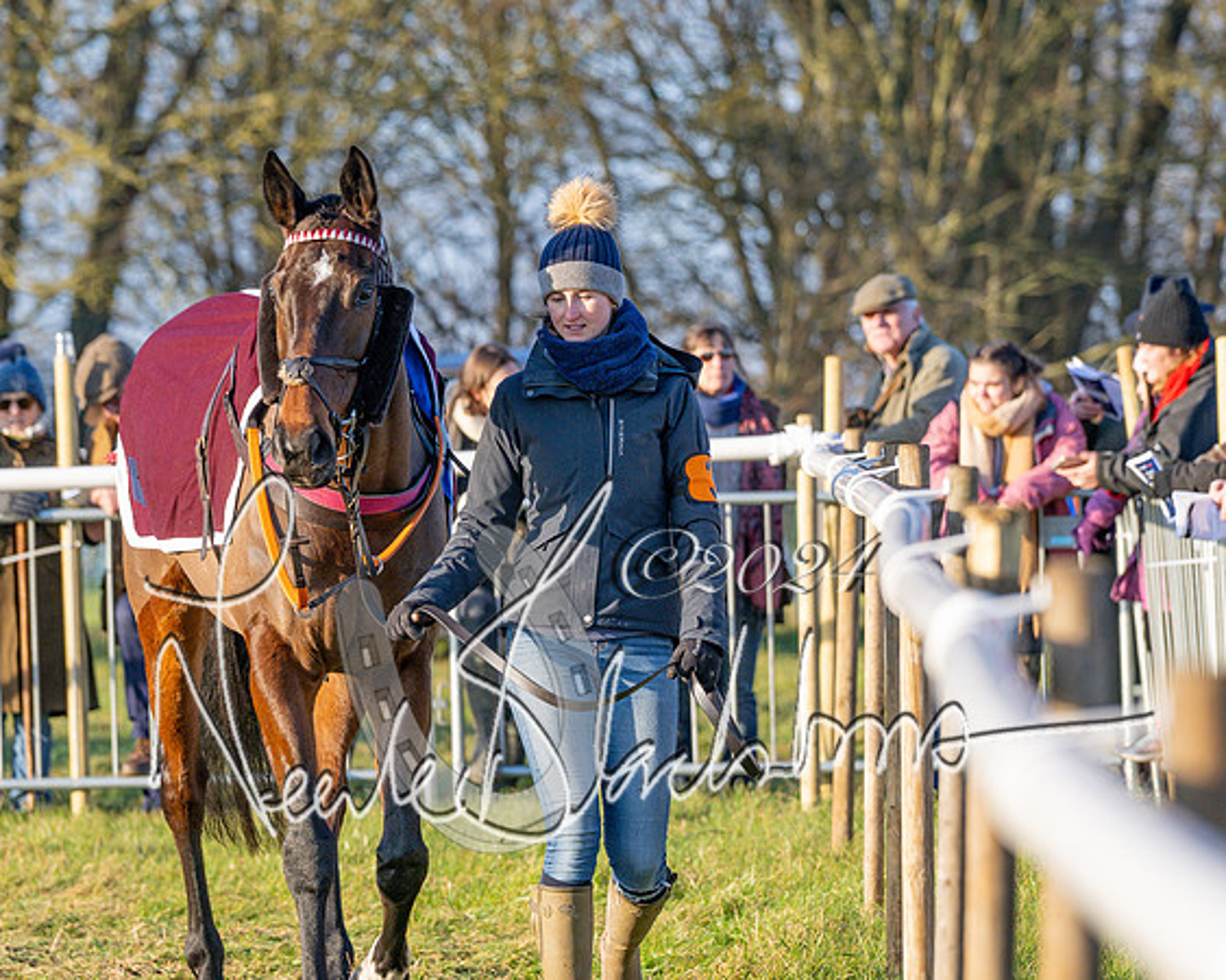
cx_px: 447
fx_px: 9947
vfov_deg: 5.6
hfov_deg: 7.1
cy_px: 465
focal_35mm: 274
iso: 400
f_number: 4
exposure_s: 1/1000
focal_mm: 150
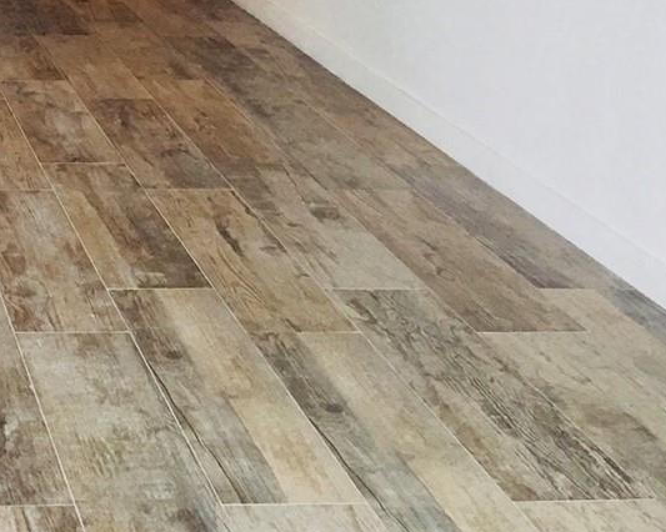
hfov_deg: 21.0
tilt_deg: -5.2
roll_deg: -1.5
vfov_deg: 17.0
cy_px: -152
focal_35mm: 85
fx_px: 1675
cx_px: -125
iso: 32
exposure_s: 1/30
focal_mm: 4.15
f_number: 2.2
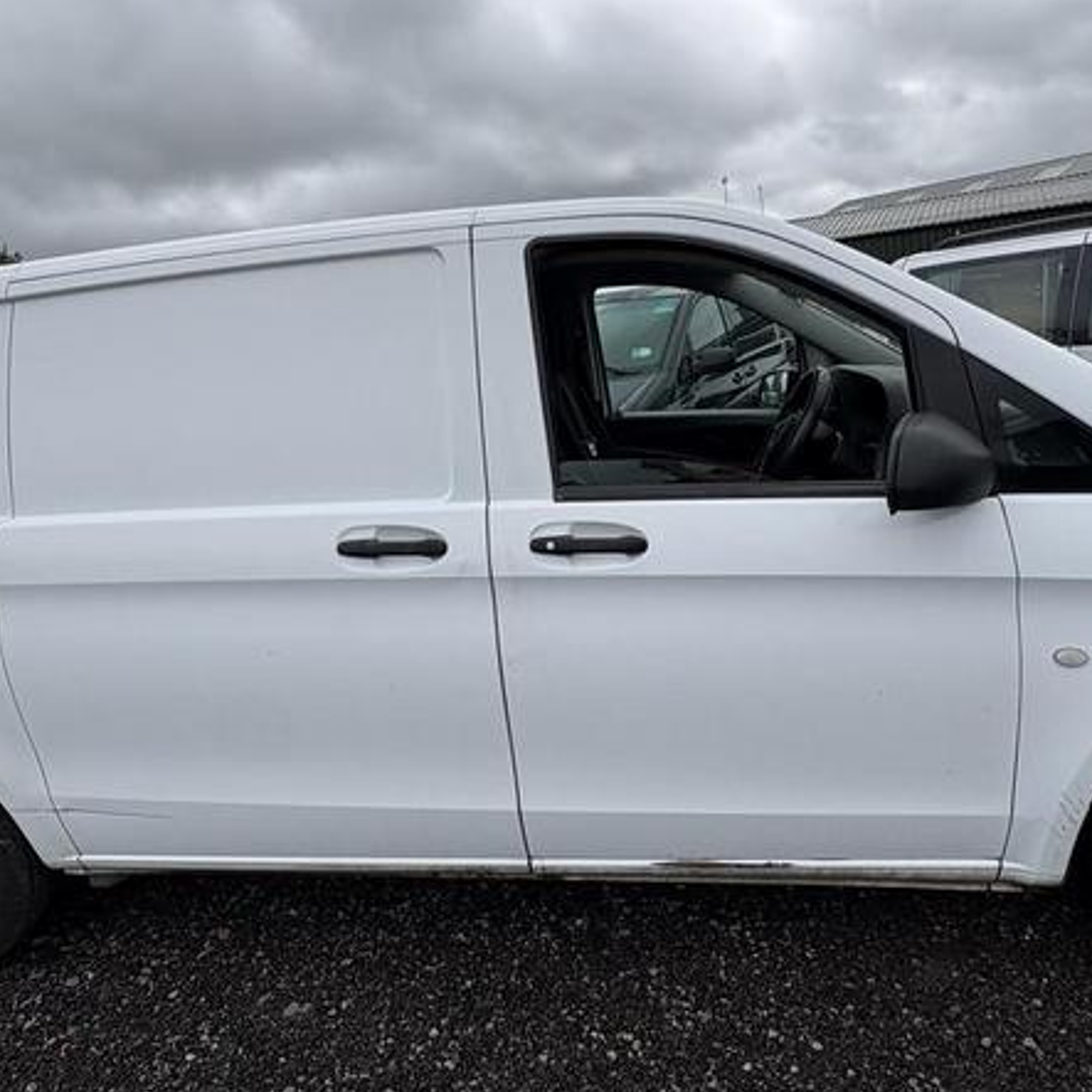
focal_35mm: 25
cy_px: 466
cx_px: 528
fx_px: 892
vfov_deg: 62.6
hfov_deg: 62.9
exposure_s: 1/2874
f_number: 2.2
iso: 50
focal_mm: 2.22
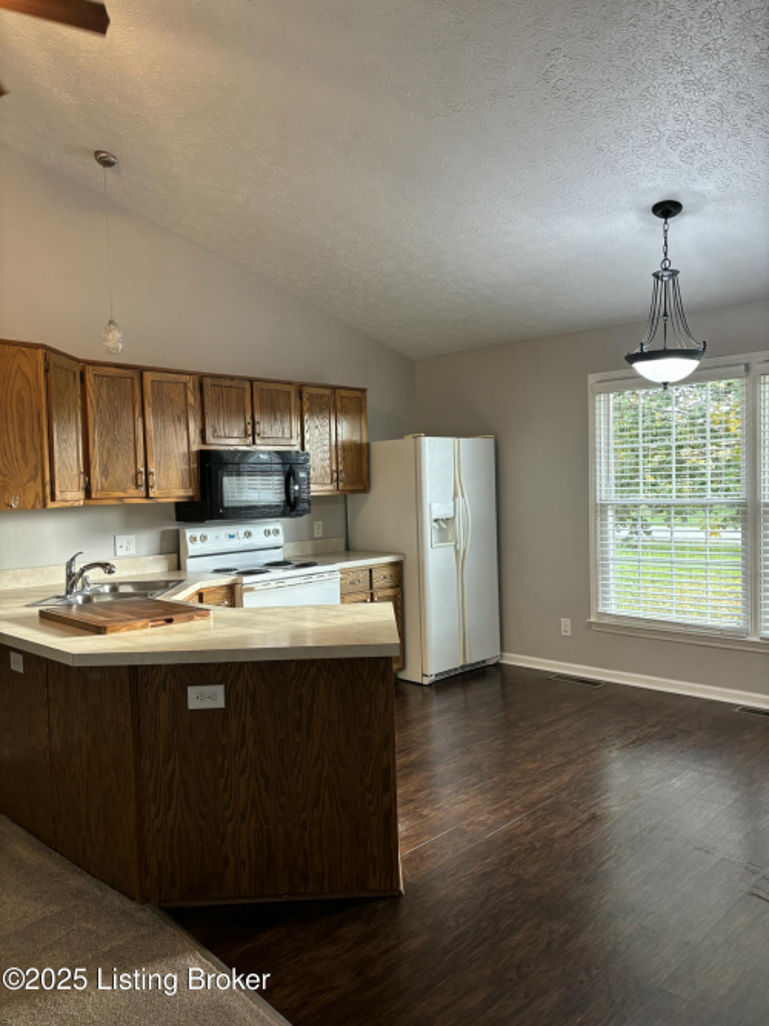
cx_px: 384
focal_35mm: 26
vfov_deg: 67.3
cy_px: 513
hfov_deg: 53.0
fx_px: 770
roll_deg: +0.5
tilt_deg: -3.0
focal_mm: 5.96
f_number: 1.6
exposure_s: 1/60
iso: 125
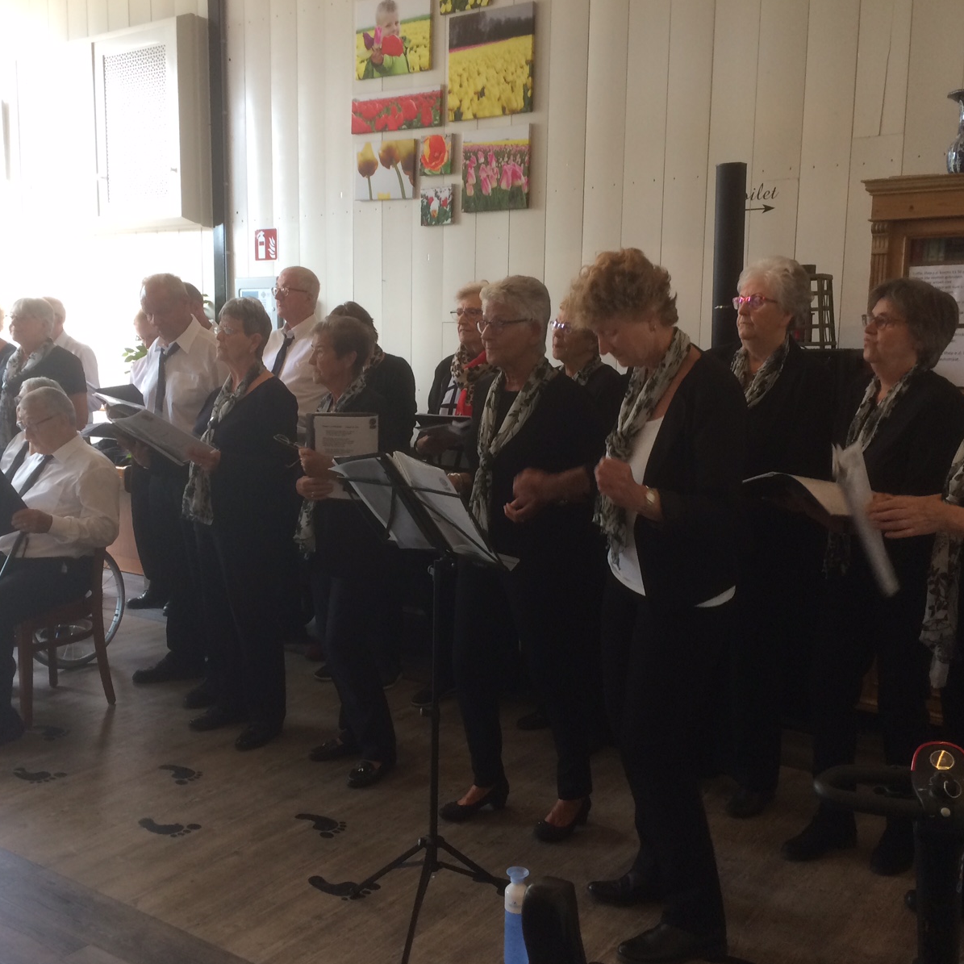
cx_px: 440
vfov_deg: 47.2
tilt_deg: -7.4
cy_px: 489
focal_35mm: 35
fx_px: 1103
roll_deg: -0.5
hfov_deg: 47.2
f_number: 2.2
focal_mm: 4.15
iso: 100
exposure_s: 1/33
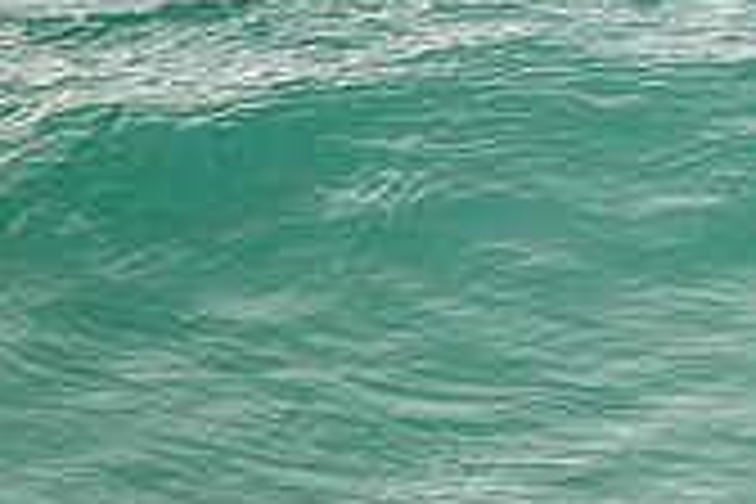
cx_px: 1425
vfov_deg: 0.5
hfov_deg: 0.8
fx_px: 53651
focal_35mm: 2555
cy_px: 259
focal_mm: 650
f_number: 11
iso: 2000
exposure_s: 1/2000
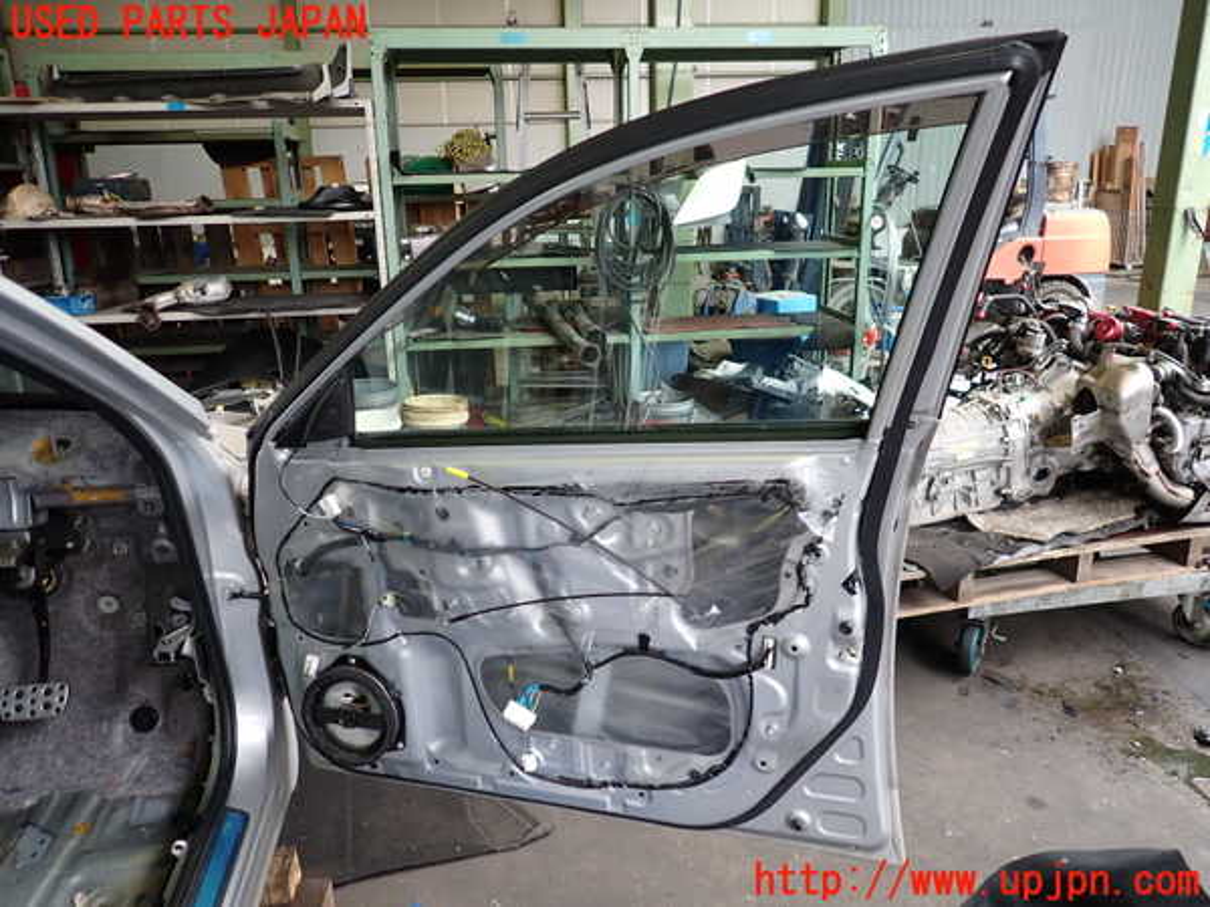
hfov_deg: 69.4
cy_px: 454
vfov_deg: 54.9
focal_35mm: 25
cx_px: 605
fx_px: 874
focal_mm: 4.5
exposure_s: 1/60
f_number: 2
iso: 200
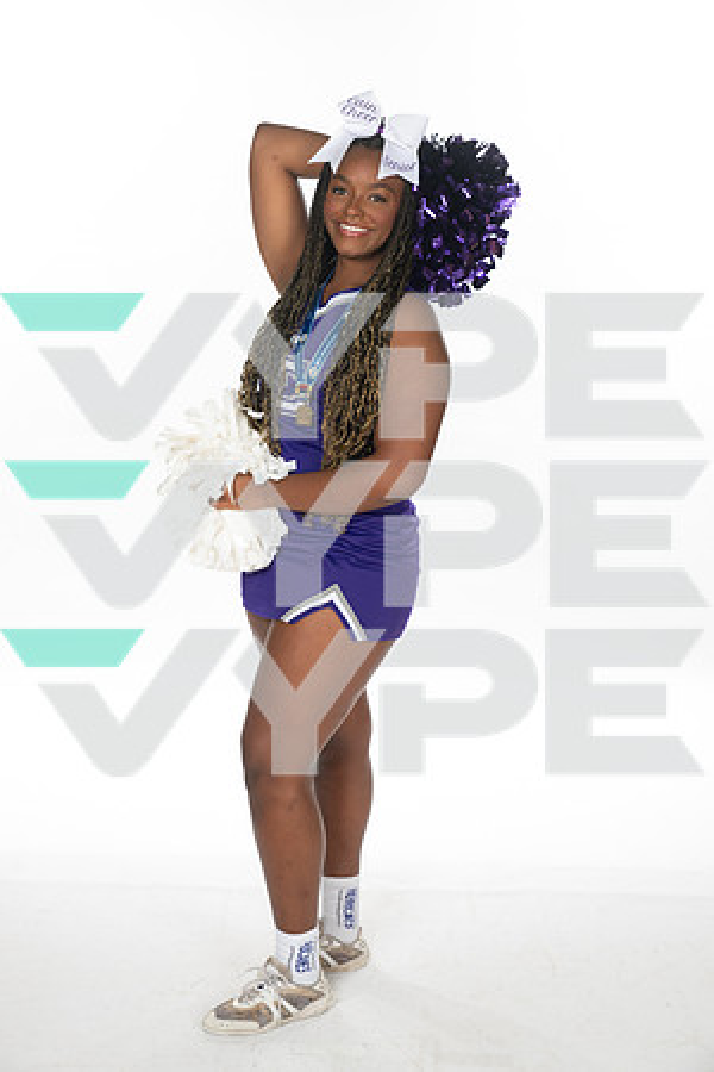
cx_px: 357
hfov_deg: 24.6
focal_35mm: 55
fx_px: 1636
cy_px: 536
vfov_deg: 36.2
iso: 800
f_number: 7.1
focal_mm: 55
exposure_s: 1/320
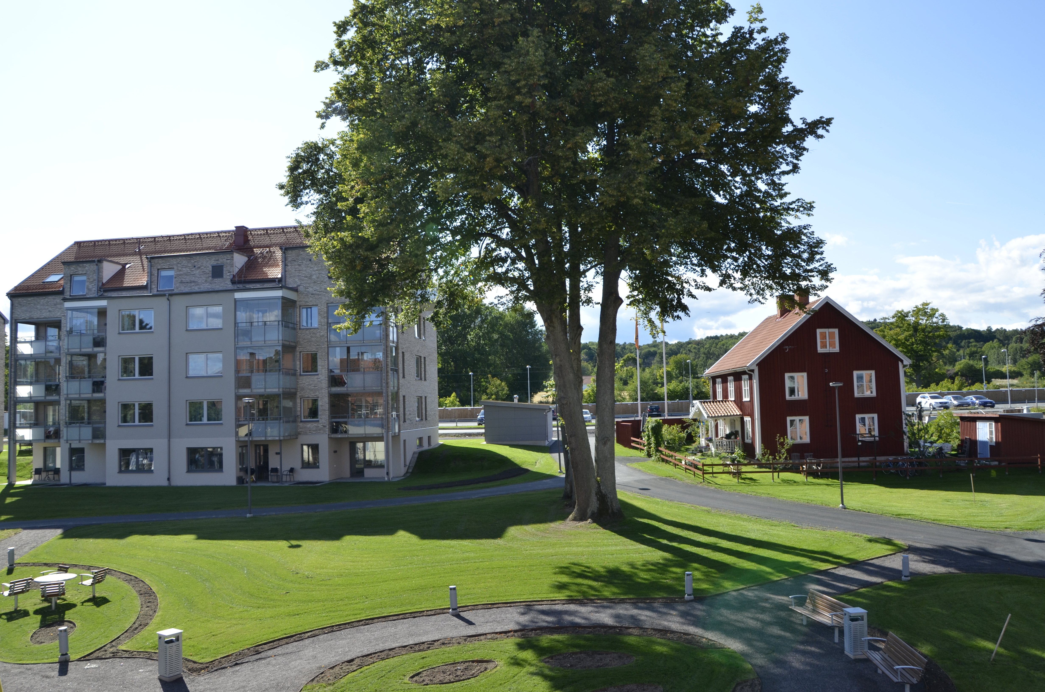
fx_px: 782
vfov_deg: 47.7
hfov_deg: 67.5
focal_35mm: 27
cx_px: 522
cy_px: 346
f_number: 8
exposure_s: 1/250
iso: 200
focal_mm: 18
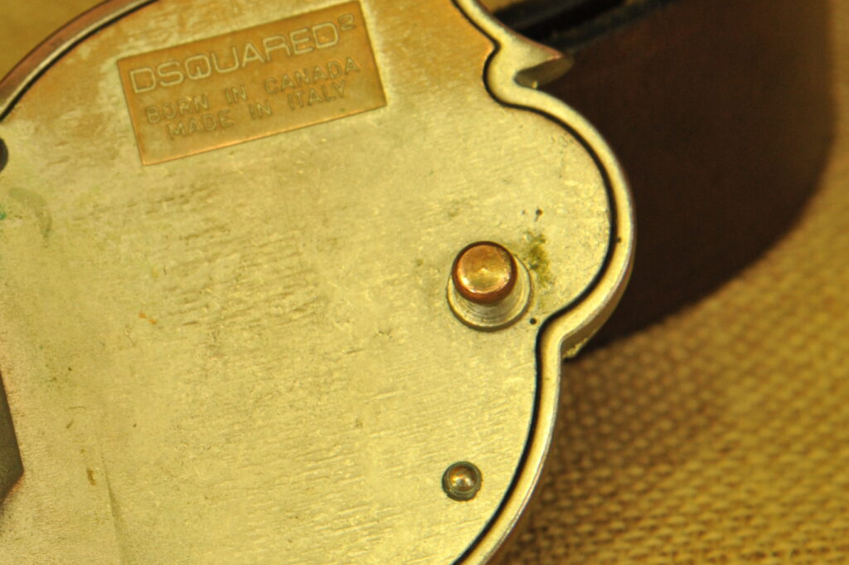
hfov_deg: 6.8
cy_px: 224
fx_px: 7069
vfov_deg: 4.6
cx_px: -80
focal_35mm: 300
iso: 1250
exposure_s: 1/50
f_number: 7.1
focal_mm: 120
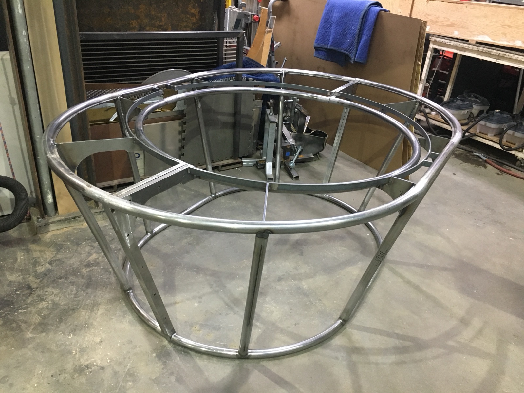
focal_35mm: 29
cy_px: 196
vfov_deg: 48.2
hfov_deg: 61.7
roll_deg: -5.7
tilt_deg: -27.8
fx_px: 439
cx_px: 262
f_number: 2.2
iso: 200
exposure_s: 1/20
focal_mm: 4.15
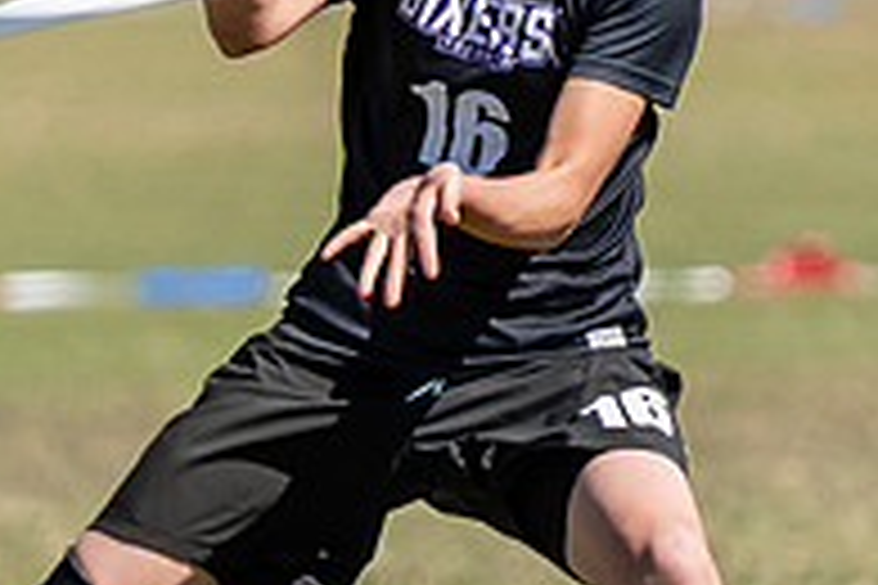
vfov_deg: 0.9
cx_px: 458
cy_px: 229
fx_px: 38824
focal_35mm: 1592
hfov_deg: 1.3
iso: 100
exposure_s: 1/2500
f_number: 2.8
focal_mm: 200
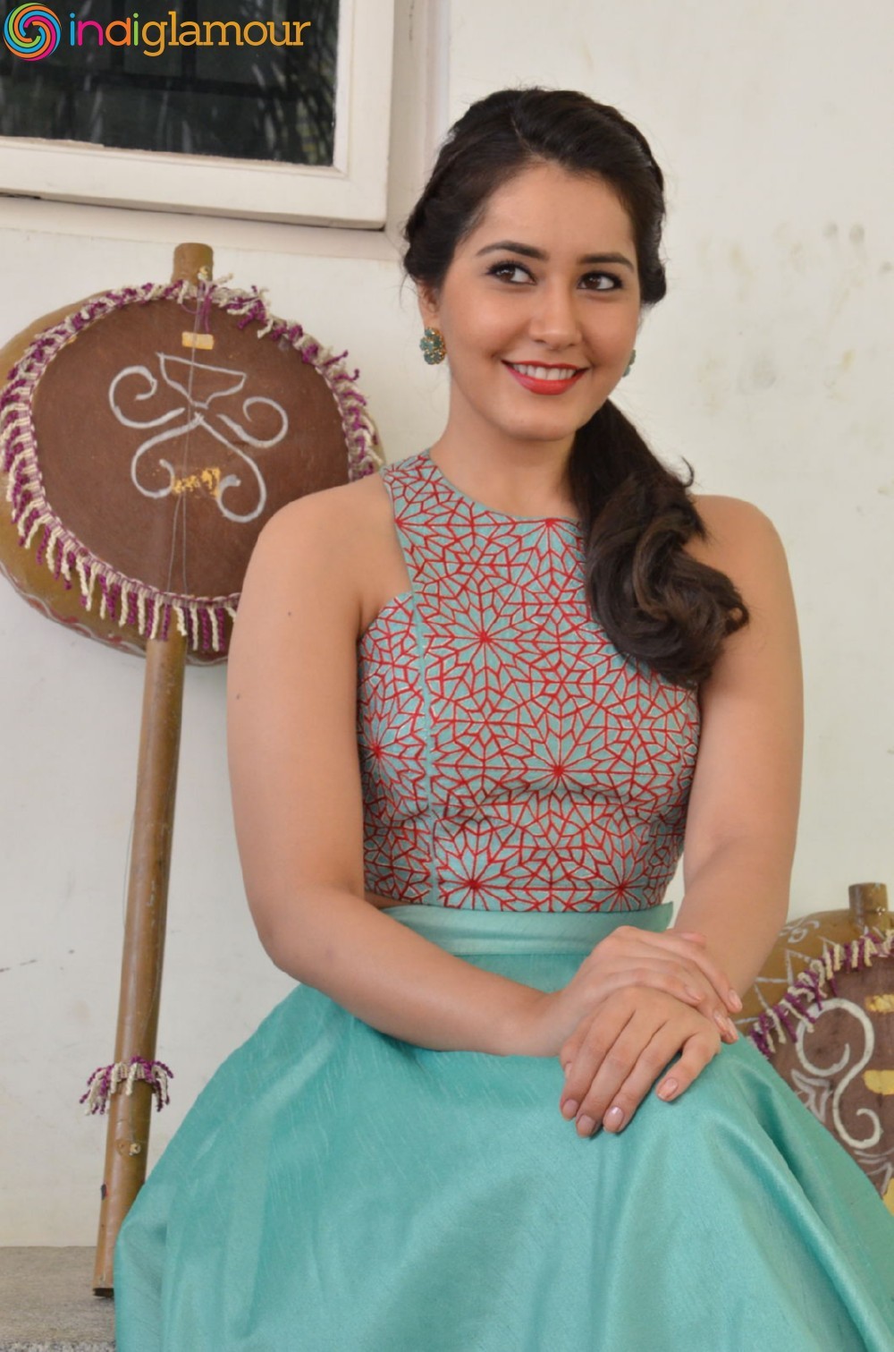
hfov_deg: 14.6
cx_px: 447
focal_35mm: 93
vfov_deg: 22.0
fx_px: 3482
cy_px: 676
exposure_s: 1/125
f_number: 8
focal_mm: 62
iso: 2000
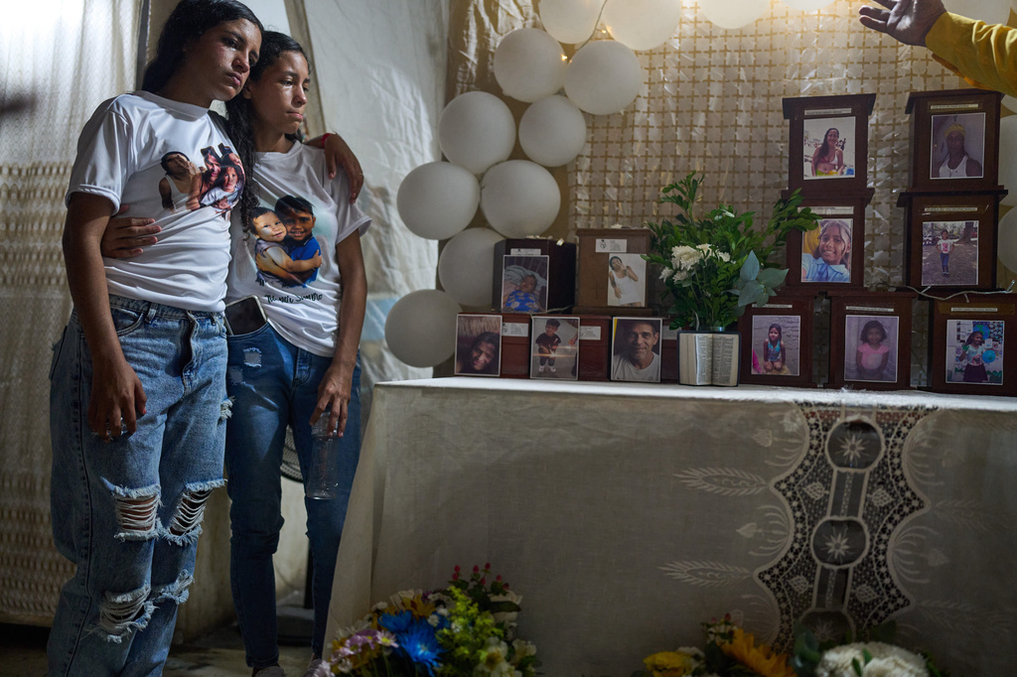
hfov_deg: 54.4
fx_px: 988
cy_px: 338
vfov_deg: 37.8
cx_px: 508
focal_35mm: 35
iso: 1250
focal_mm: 35
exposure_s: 1/125
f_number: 1.4
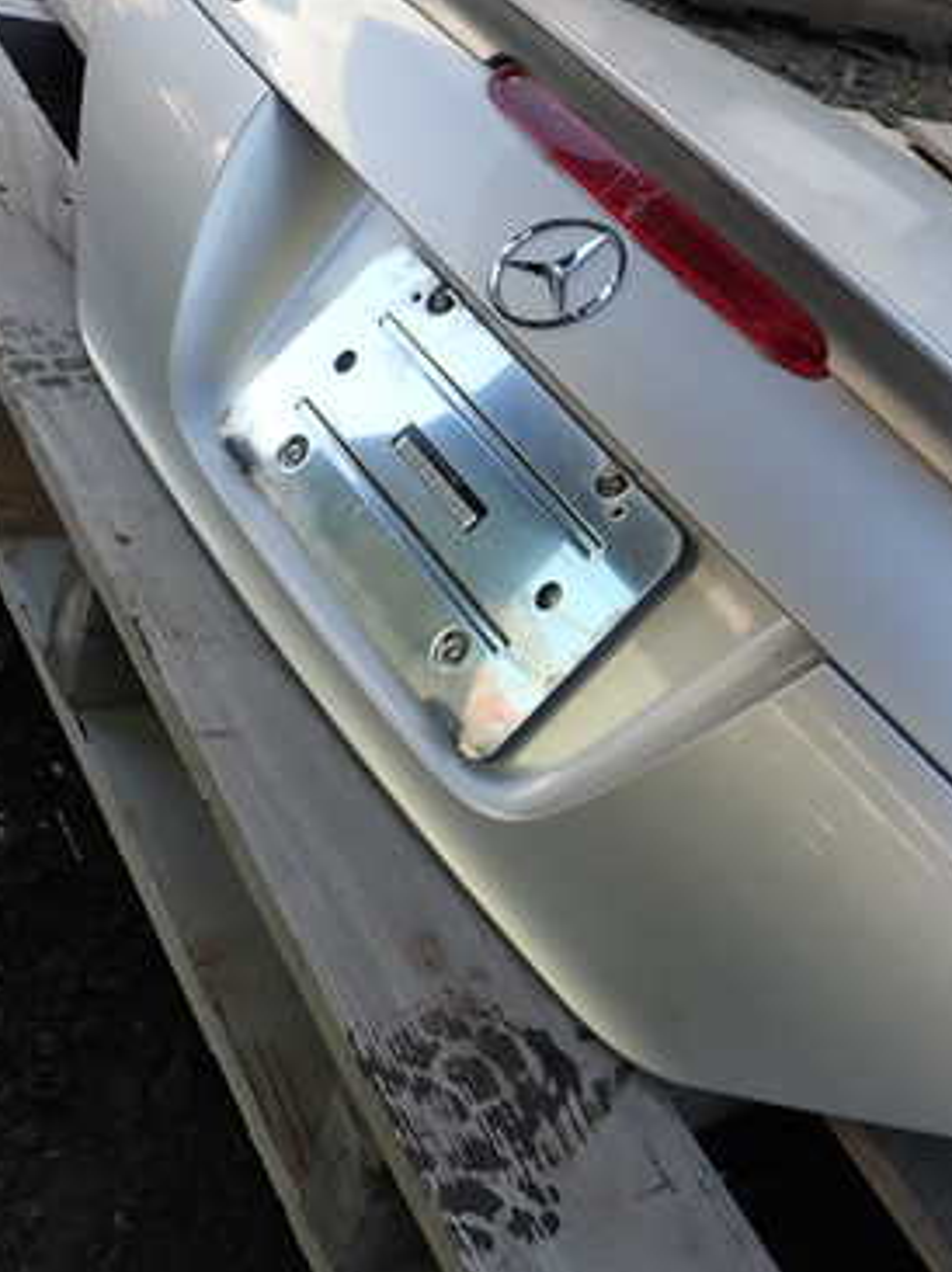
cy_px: 525
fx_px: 1505
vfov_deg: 45.6
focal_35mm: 41
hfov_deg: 31.6
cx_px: 1018
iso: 100
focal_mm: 4.5
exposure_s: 1/200
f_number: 2.8
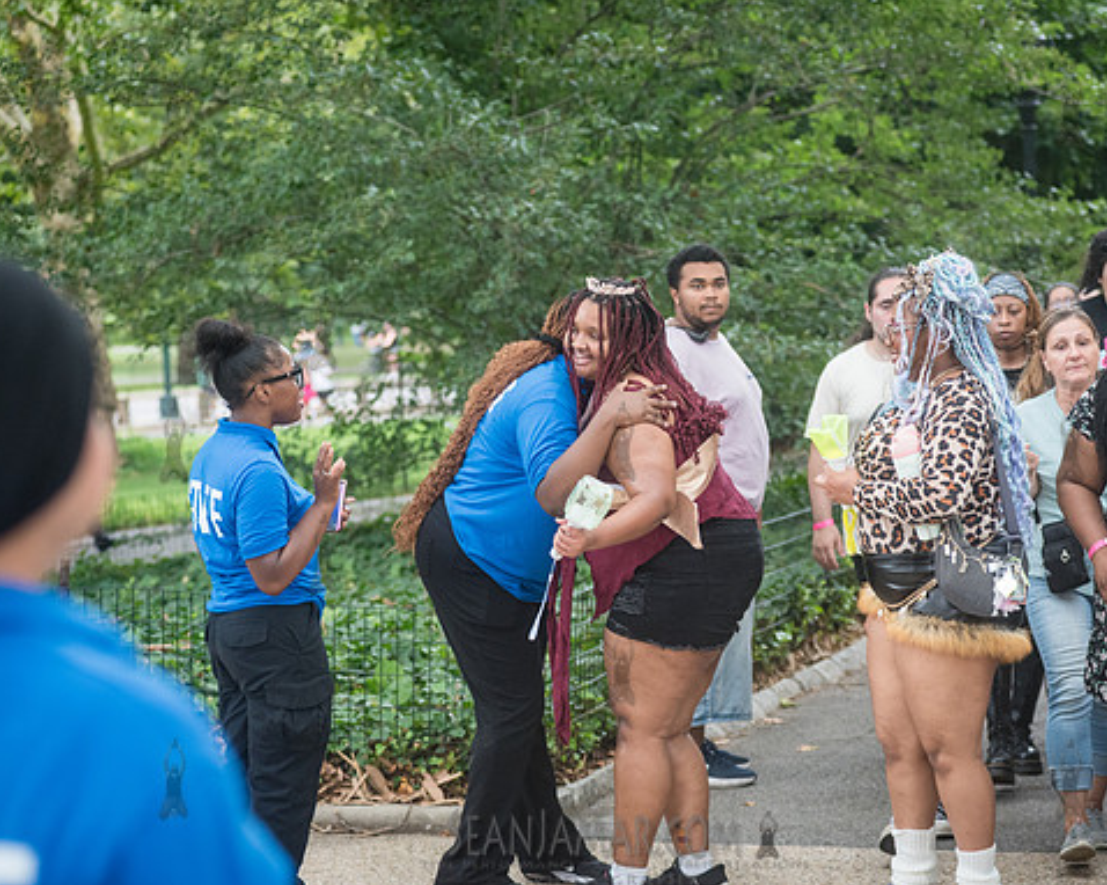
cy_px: 441
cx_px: 621
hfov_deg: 19.6
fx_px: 3209
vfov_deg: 15.7
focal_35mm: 98
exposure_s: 1/250
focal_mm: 86
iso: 1600
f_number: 3.5
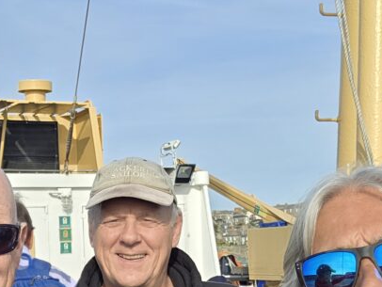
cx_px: 118
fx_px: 795
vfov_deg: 20.0
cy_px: 261
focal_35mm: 72
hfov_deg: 26.8
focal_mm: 3.3
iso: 25
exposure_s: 1/629
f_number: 2.2
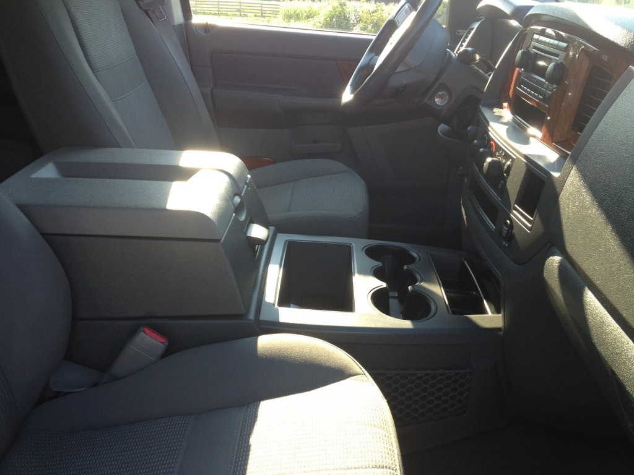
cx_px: 317
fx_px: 641
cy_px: 238
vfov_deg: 40.7
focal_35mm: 35
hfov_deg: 52.6
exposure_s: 1/120
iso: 64
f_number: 2.4
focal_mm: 4.3
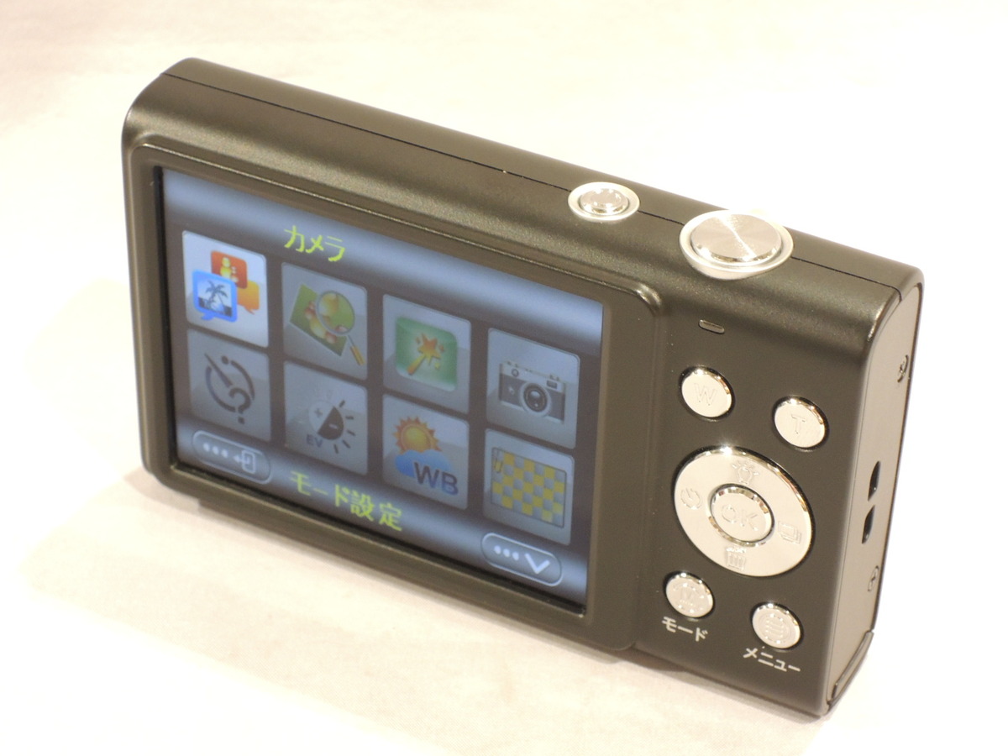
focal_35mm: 100
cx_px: 504
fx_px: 2912
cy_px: 378
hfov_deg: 19.6
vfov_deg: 14.8
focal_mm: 17.9
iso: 640
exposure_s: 1/30
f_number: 5.5
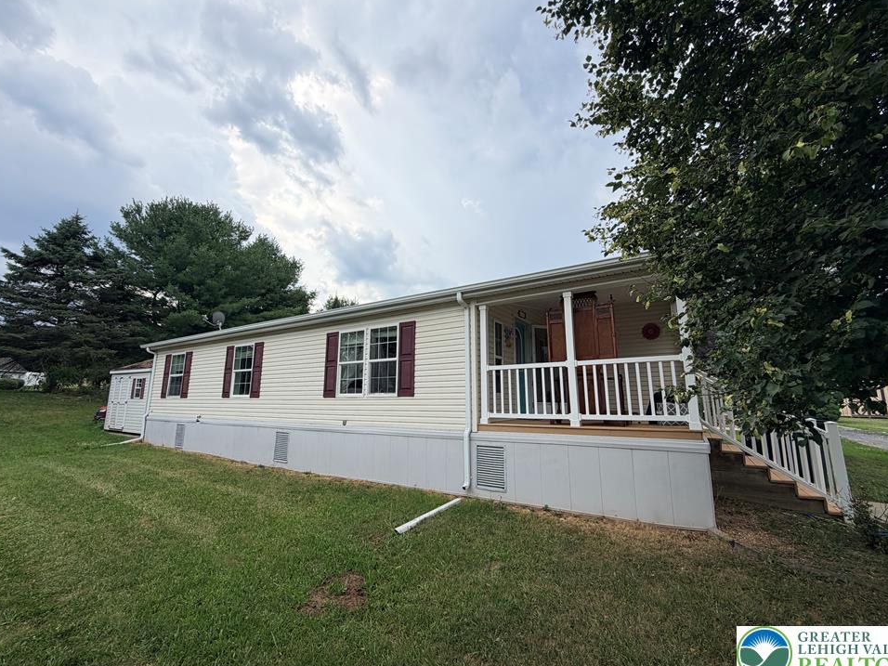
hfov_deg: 98.2
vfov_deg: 81.7
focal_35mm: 15
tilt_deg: +10.8
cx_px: 451
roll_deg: -0.1
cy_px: 332
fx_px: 385
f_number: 2.2
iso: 25
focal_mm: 2.22
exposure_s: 1/770
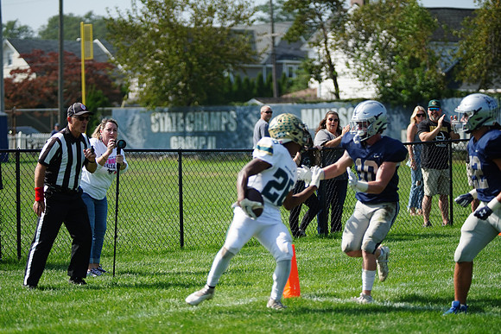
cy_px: 167
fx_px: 2060
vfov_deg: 9.3
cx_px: 250
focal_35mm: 148
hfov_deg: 13.9
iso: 400
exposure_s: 1/4000
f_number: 2.8
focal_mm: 148
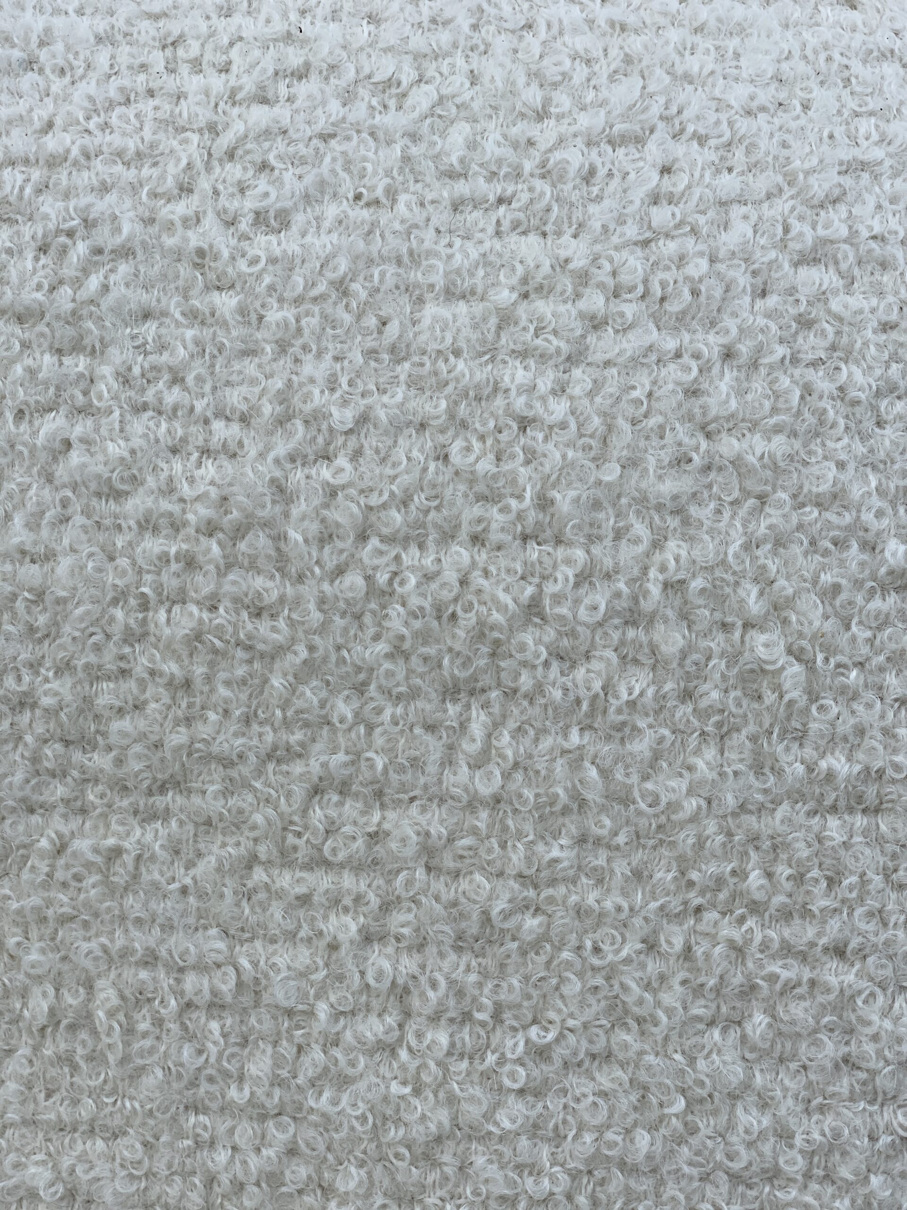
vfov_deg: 36.8
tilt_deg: -20.5
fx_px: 1817
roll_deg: +0.2
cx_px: 454
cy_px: 605
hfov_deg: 28.0
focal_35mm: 52
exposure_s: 1/716
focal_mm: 6
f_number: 2
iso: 20
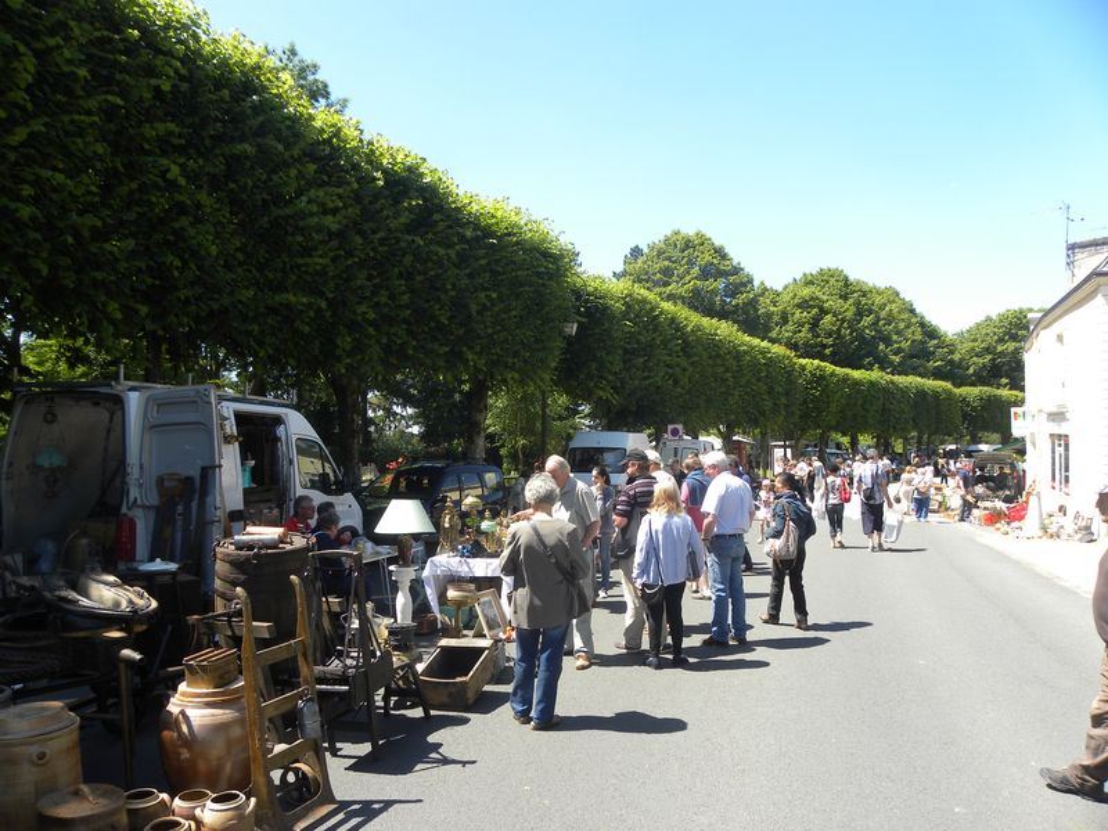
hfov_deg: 67.3
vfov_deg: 53.1
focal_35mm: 26
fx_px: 832
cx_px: 554
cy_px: 416
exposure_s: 1/190
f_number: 4.5
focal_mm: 4.6
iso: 64
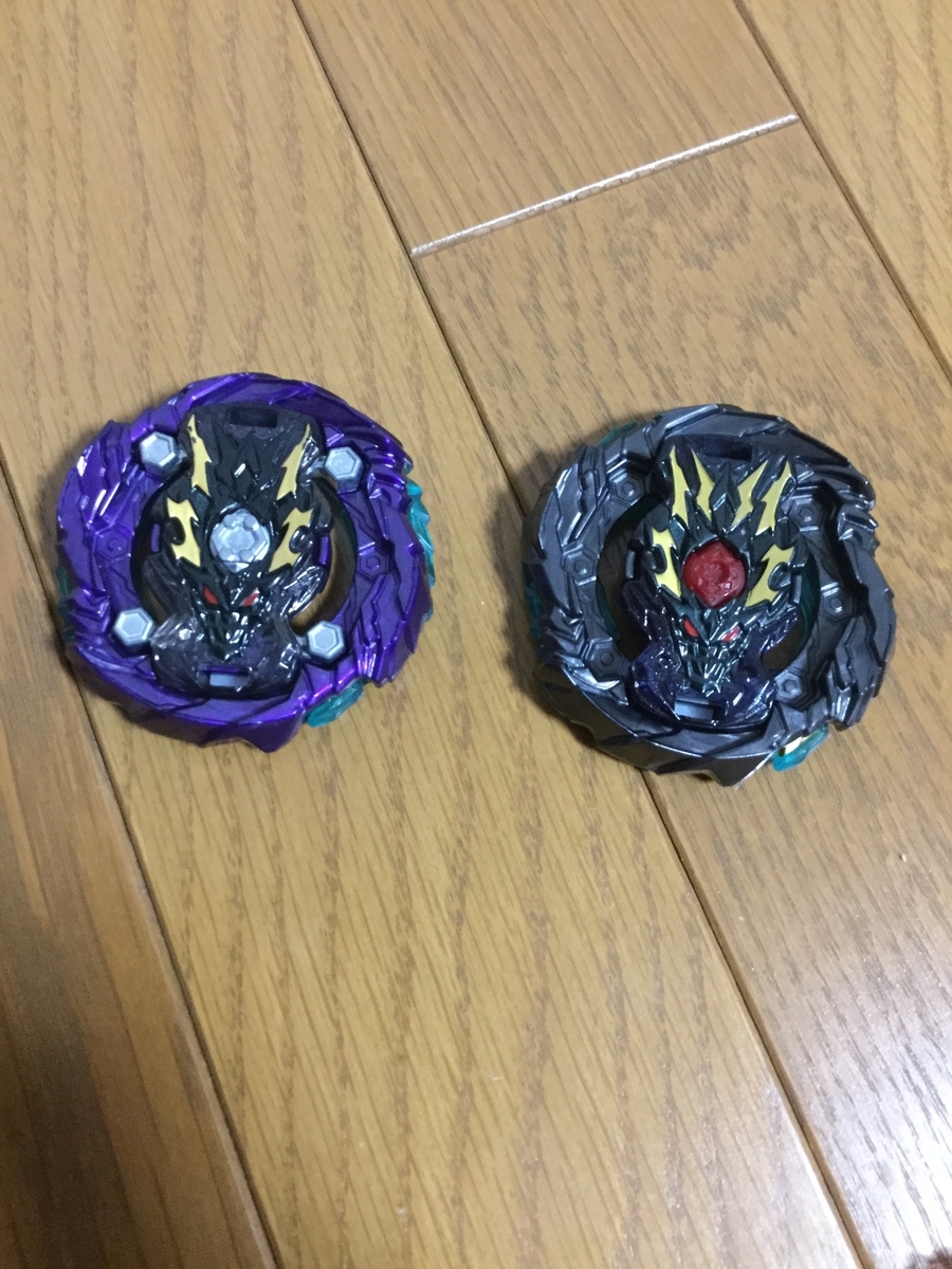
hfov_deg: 45.4
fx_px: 1137
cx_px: 476
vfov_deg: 58.4
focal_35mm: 31
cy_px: 634
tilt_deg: -74.4
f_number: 2.4
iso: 400
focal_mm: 3.3
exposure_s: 1/15
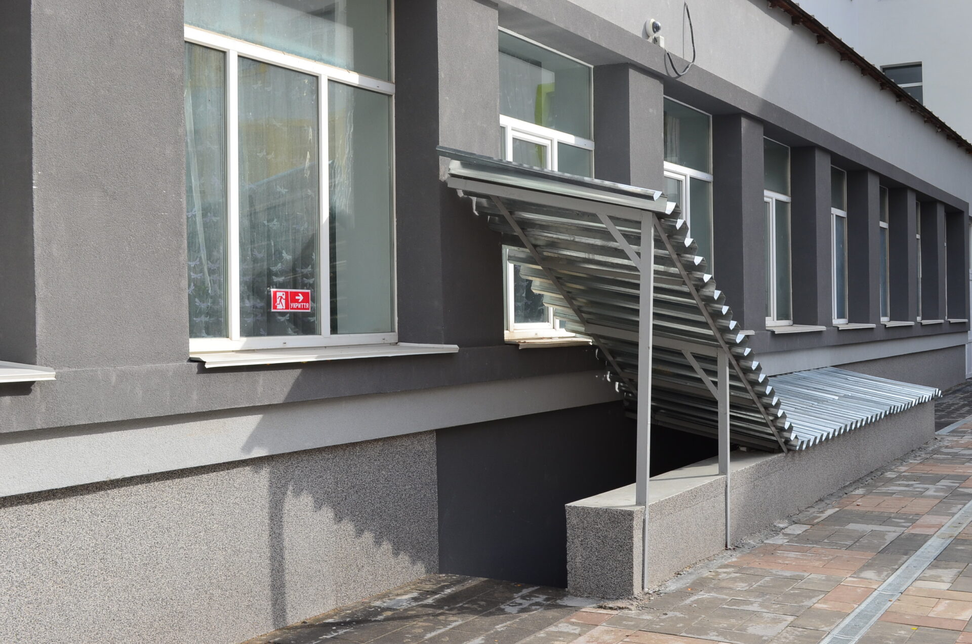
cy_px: 322
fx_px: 1213
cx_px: 486
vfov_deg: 29.7
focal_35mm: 45
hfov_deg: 43.7
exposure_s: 1/125
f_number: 11
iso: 200
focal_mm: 30
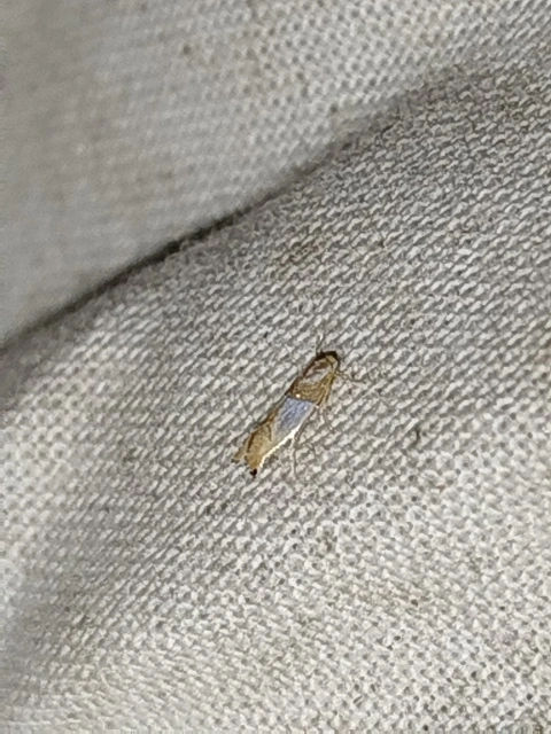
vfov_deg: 10.6
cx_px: 276
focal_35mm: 186
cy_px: 367
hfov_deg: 8.0
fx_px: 3948
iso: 64
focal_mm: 5.31
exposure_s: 1/50
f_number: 1.7
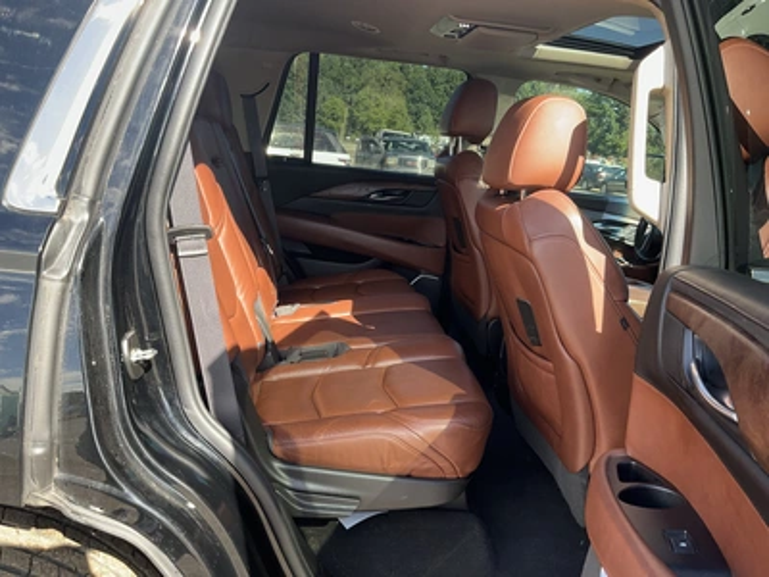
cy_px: 288
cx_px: 384
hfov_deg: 61.7
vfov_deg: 48.2
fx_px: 644
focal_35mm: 29
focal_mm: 3
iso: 20
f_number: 1.8
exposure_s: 1/151
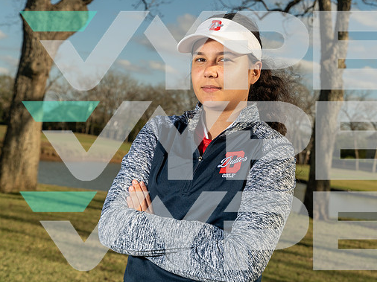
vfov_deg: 22.9
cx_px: 212
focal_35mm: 64
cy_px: 141
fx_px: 697
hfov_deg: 30.3
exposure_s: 1/200
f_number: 8
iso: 500
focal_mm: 58
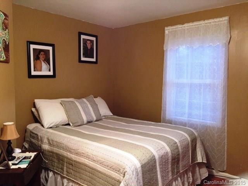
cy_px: 93
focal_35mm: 29
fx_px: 208
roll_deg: -0.1
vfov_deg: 48.2
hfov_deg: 61.7
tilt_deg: -4.2
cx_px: 124
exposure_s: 1/17
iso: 250
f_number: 2.2
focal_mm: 4.15
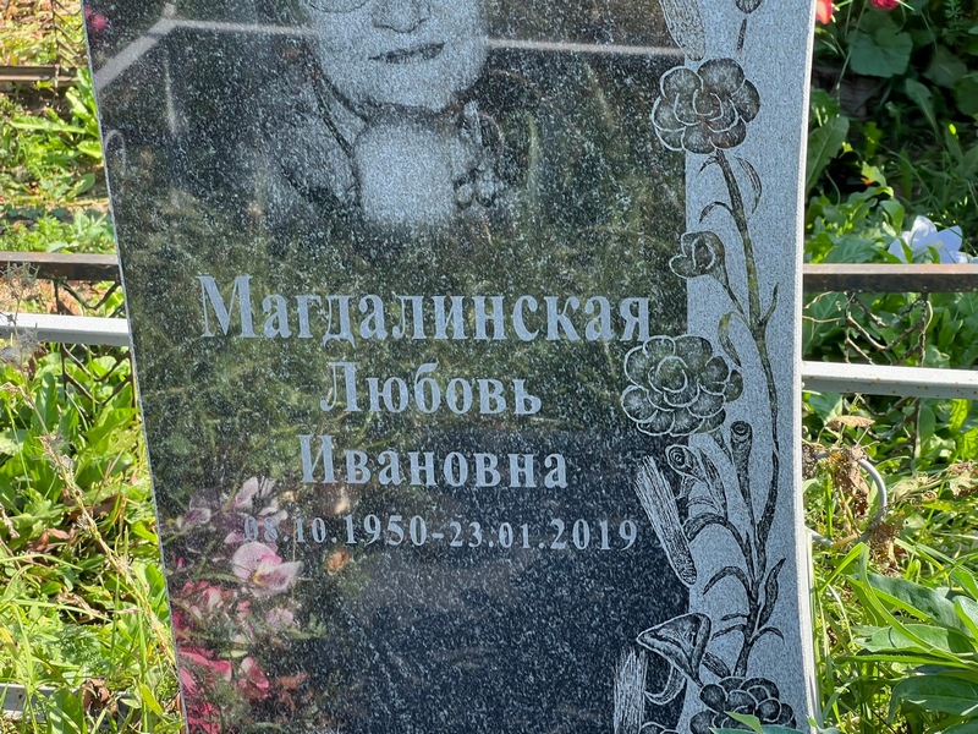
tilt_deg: -21.0
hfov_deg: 25.3
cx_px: 489
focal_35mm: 77
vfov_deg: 19.1
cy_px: 367
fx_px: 2175
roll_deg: +3.2
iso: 32
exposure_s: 1/102
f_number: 2.8
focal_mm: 9
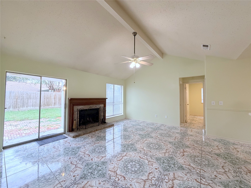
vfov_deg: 85.7
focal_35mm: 14
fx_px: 102
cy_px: 94
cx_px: 126
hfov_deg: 102.1
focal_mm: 2.22
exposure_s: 1/120
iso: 250
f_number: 2.2
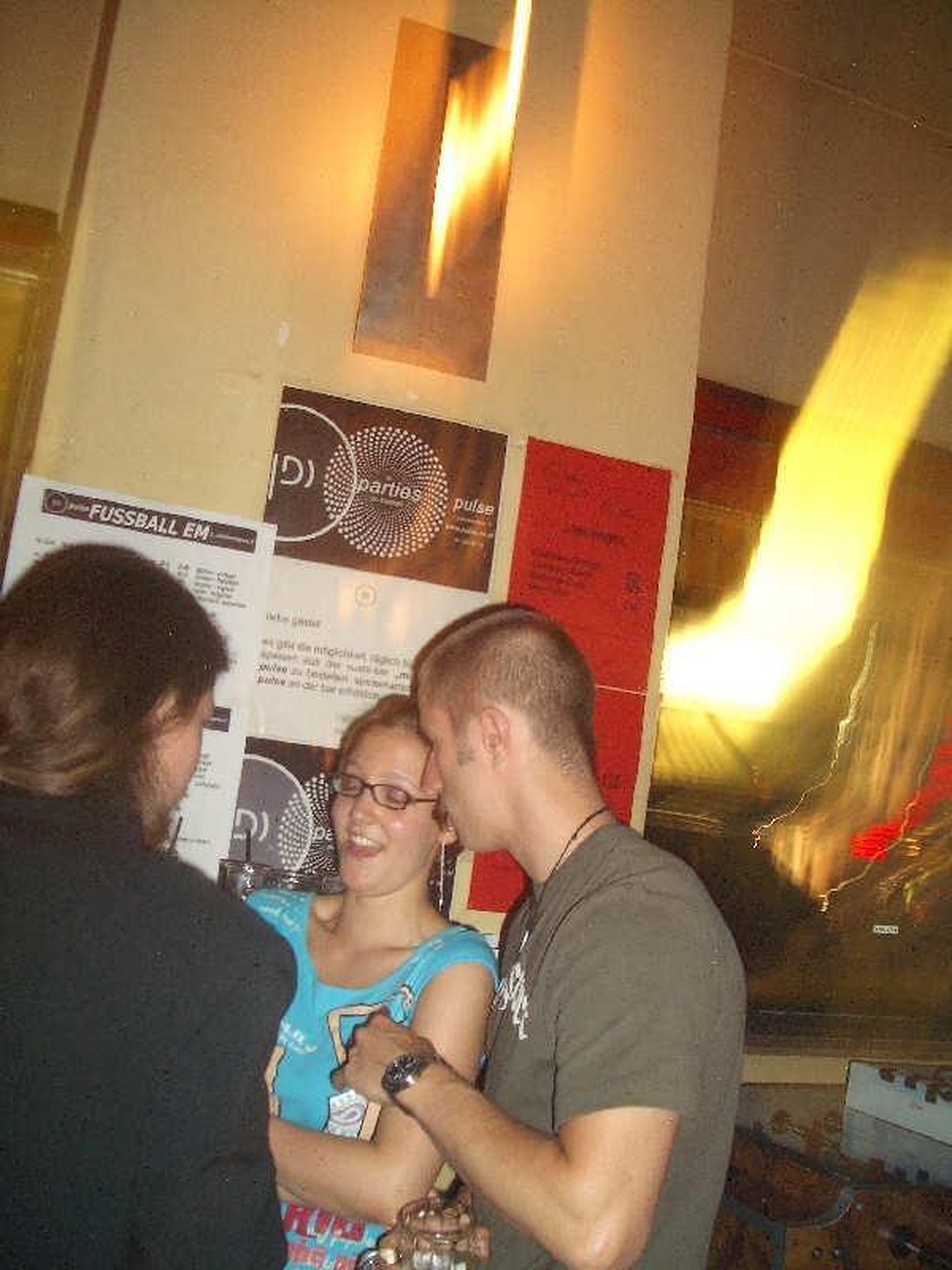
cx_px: 476
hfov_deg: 40.7
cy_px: 635
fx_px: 1283
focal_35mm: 35
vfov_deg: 52.6
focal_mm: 5.8
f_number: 2.6
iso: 100
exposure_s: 4
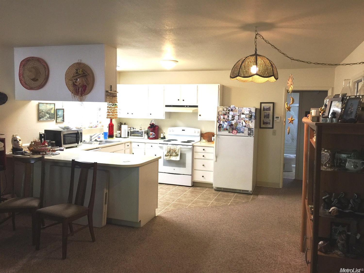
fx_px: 305
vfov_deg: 48.2
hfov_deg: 61.7
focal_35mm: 29
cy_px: 136
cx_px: 182
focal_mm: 4.15
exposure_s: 1/30
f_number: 2.2
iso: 50
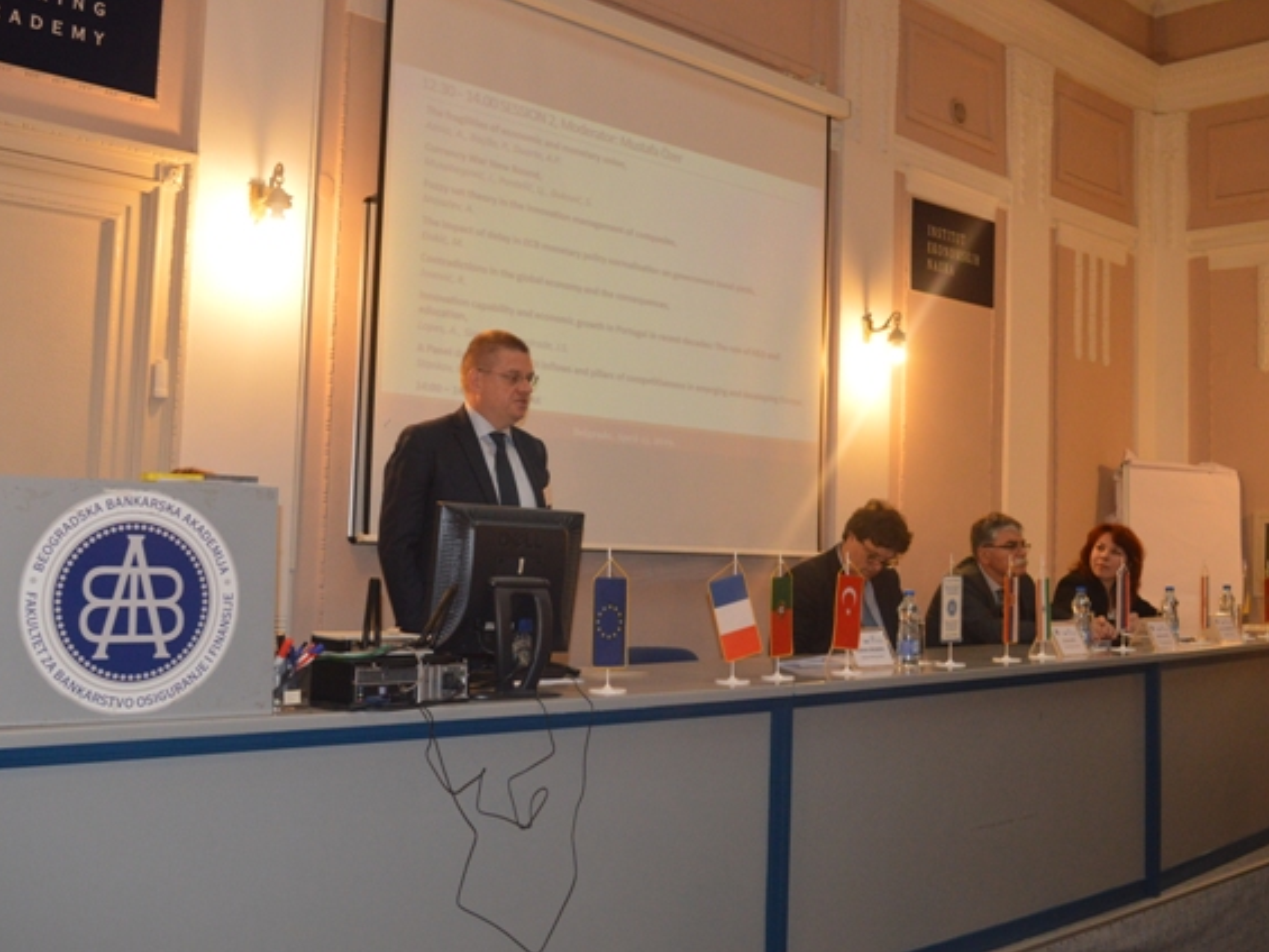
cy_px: 476
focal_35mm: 38
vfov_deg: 38.2
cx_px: 577
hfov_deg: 49.4
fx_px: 1377
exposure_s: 1/80
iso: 1600
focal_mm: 23
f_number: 6.3
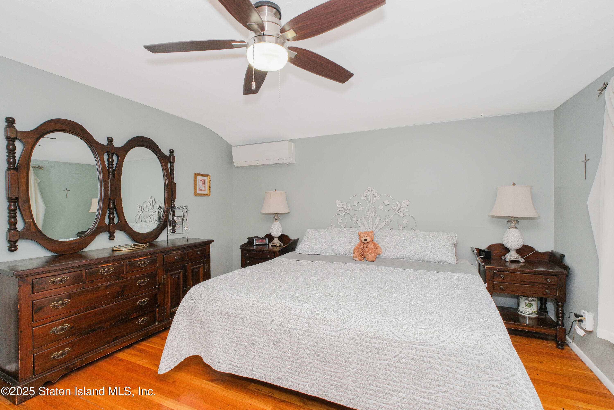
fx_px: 256
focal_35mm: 15
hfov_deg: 100.4
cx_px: 307
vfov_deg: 77.3
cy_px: 205
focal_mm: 10
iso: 500
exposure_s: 1/60
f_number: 8
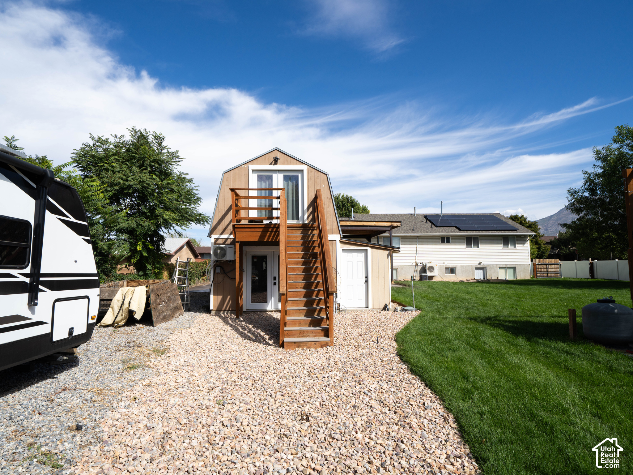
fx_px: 336
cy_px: 238
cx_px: 316
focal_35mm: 18
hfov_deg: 86.5
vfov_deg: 70.4
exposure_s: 1/200
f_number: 11
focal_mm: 17
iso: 160
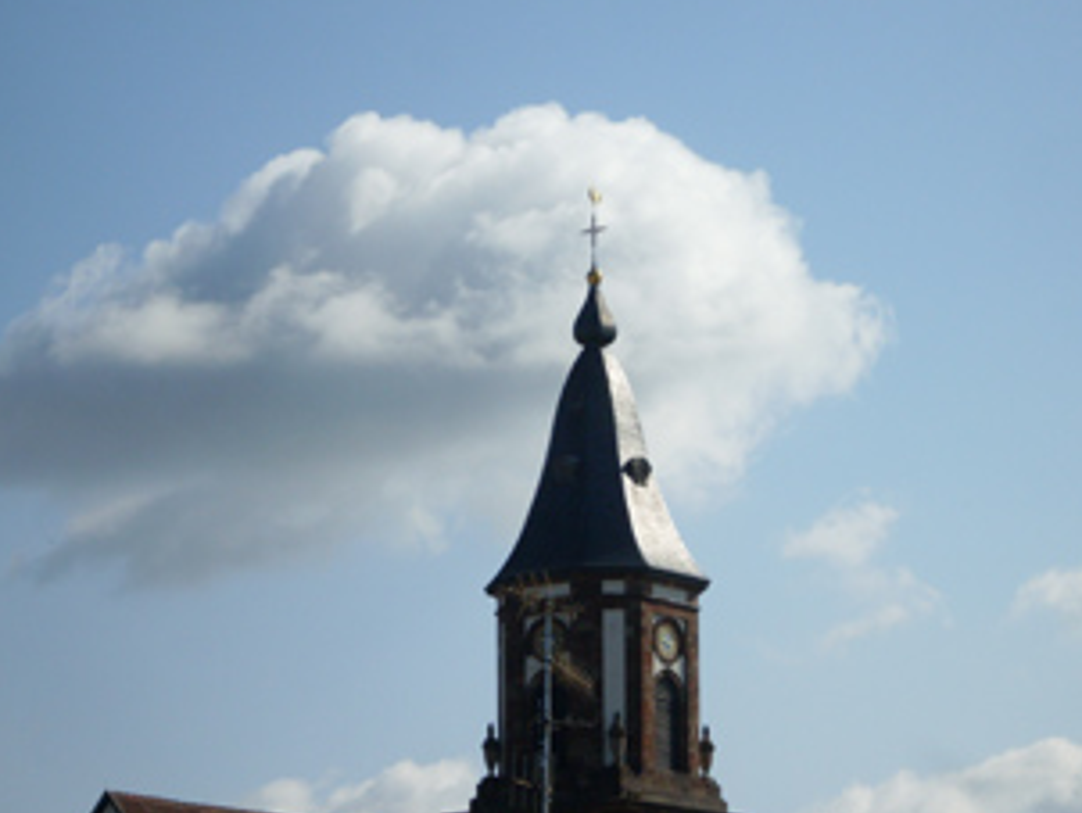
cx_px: 580
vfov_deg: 11.2
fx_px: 4129
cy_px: 442
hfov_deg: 14.9
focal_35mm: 132
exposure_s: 1/1000
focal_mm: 18.9
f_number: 5.2
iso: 80
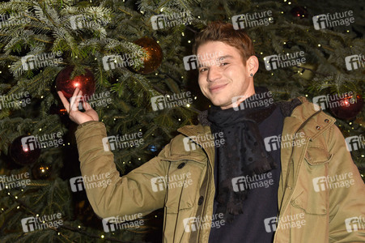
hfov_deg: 50.7
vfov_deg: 35.0
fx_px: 385
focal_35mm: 38
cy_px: 122
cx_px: 182
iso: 800
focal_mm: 38
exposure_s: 1/200
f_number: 5.6
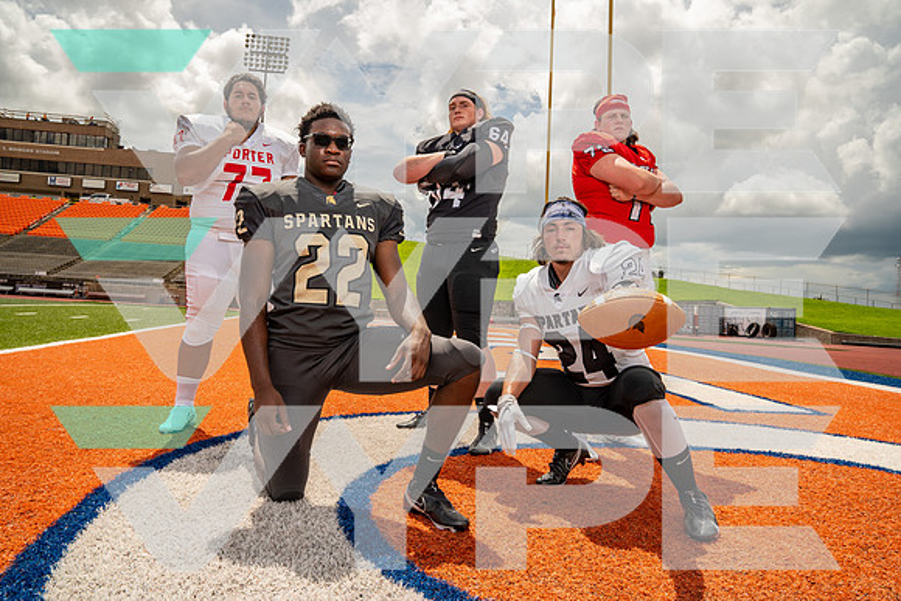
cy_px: 300
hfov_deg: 69.4
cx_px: 450
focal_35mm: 26
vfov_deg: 49.6
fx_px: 651
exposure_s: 1/200
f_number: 8
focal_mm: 26
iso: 100
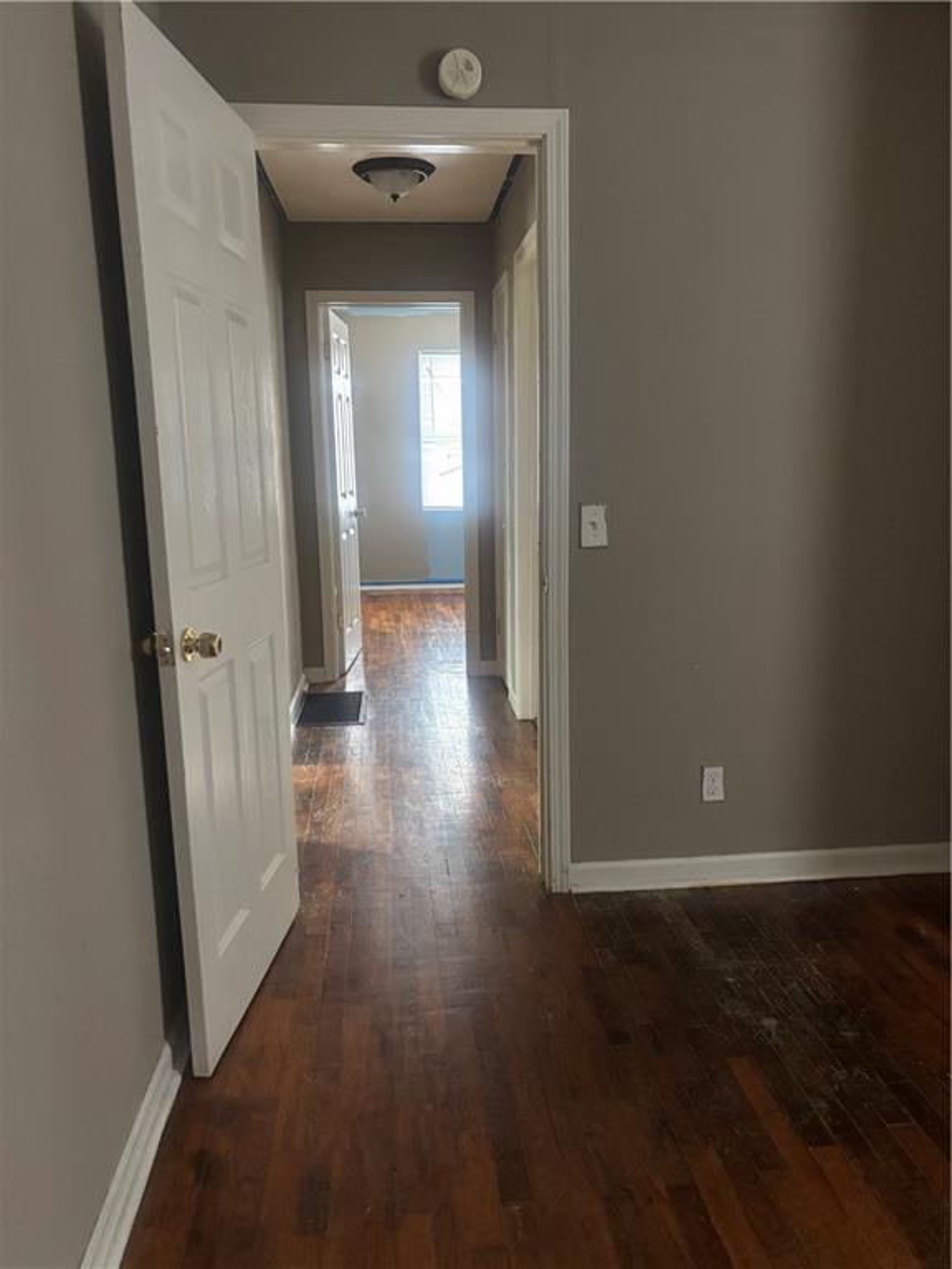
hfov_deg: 53.1
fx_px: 953
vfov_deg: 67.3
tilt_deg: -11.1
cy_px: 634
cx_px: 476
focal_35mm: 26
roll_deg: +0.1
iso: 640
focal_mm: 5.96
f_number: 1.6
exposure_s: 1/38
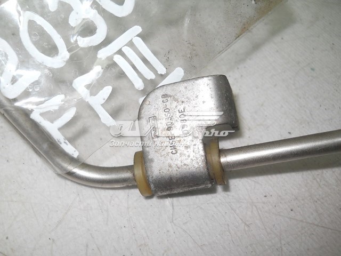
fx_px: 404
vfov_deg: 35.1
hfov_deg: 45.8
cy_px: 128
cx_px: 170
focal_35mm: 41
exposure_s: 1/50
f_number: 5.5
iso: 80
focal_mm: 6.72
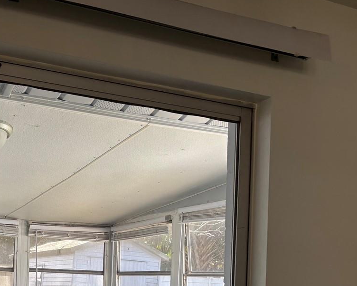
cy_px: 273
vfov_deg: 26.9
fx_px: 571
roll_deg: -2.6
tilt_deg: +0.4
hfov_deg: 33.5
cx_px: 63
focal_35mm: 54
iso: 40
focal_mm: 5.96
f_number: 1.6
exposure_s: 1/120
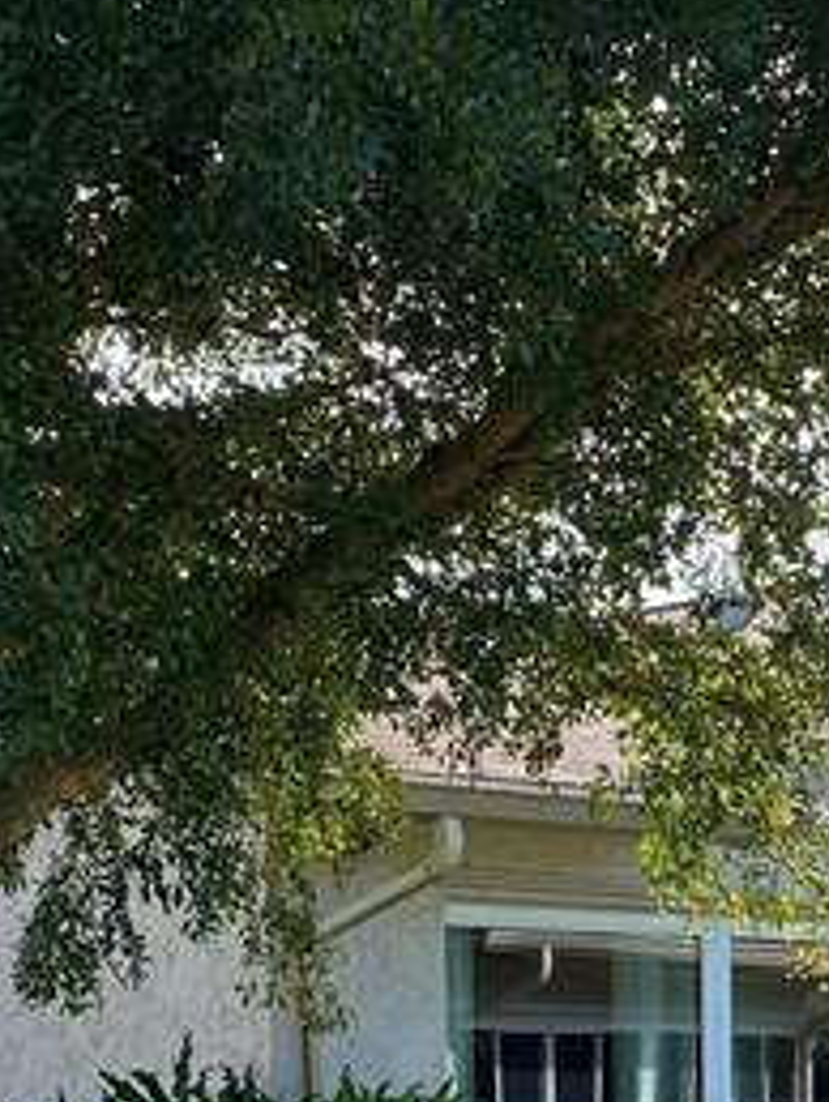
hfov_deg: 14.3
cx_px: 675
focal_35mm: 103
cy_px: 1162
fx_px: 3283
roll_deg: +1.0
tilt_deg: -0.8
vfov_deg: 18.4
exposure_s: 1/885
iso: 32
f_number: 1.8
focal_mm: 4.25
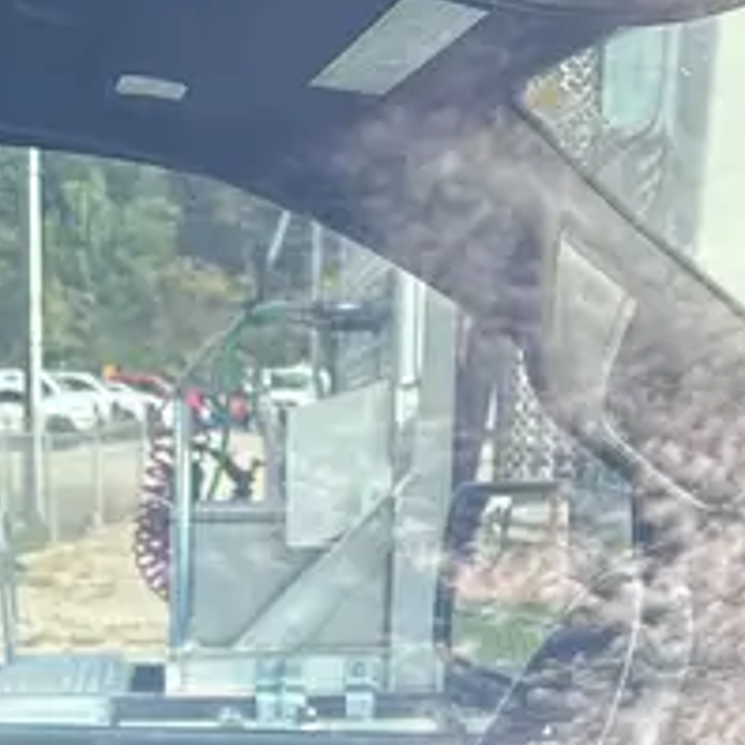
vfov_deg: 18.0
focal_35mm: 85
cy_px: 1153
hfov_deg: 20.2
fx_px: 2070
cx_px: 147
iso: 50
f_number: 1.6
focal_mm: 5.96
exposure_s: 1/394
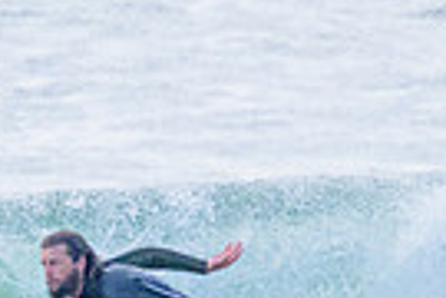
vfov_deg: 0.4
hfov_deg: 0.6
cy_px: 406
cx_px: -149
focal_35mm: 3433
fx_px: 42528
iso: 2200
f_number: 11
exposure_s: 1/2000
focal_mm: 800
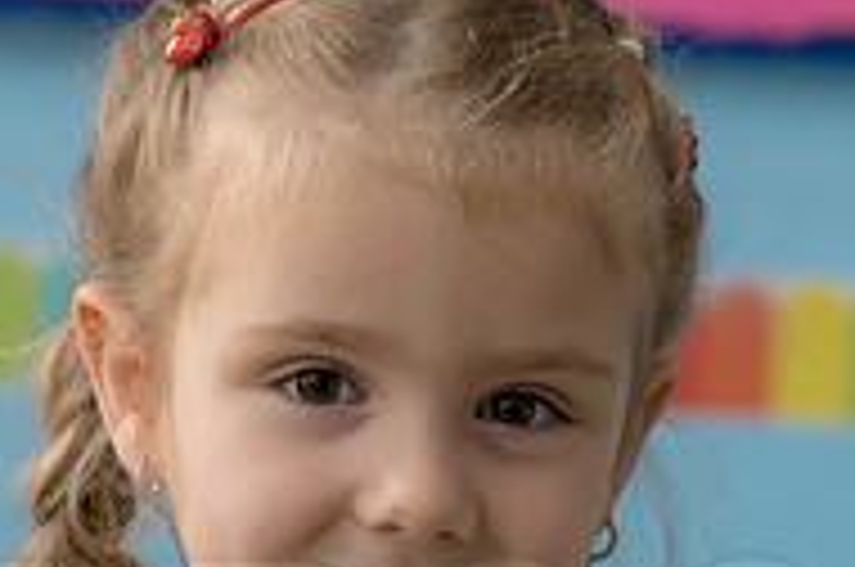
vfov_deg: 6.7
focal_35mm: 204
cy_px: 675
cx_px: 490
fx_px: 4837
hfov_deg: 10.1
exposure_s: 1/160
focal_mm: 86
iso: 1600
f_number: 5.6
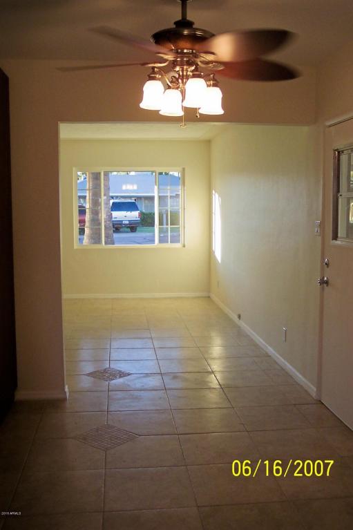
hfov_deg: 35.0
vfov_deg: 50.7
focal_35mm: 38
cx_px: 176
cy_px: 265
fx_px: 559
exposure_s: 1/90
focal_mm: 8
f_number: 2.8
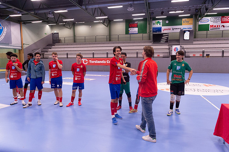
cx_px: 114
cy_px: 76
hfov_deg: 73.8
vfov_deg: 53.1
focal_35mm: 24
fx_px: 153
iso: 2800
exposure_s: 1/250
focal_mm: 24
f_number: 5
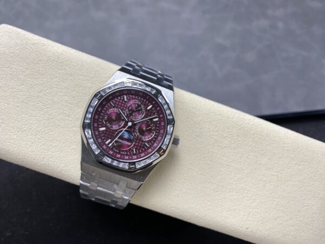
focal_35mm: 25
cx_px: 162
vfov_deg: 54.9
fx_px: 235
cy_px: 122
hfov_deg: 69.4
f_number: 1.8
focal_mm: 4.25
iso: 32
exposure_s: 1/122
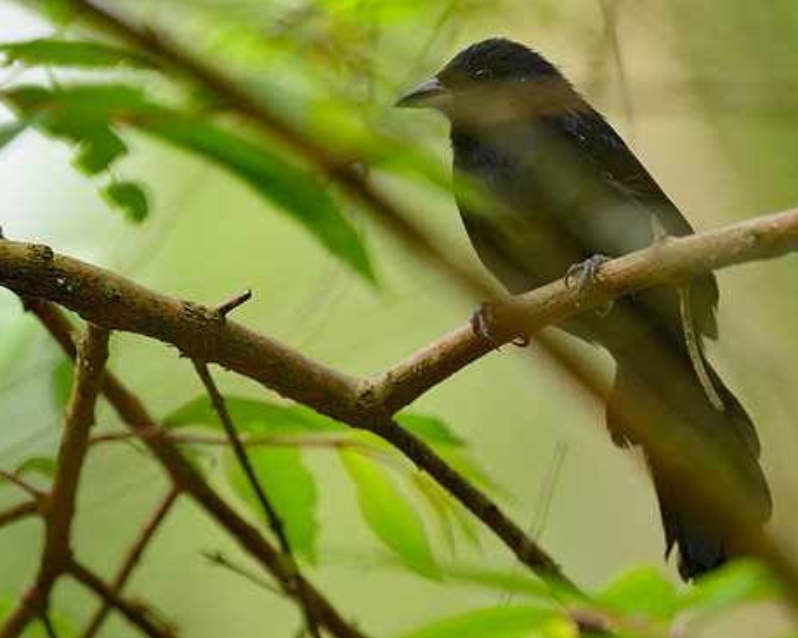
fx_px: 17831
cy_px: 284
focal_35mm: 755
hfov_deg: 2.6
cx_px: 440
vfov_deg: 2.1
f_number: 2.8
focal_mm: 400
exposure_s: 1/160
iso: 125
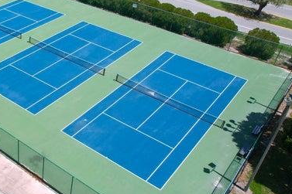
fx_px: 341
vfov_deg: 31.8
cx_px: 20
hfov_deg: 42.0
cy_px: 85
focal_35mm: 42
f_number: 2.8
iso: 110
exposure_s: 1/2500
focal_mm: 8.38
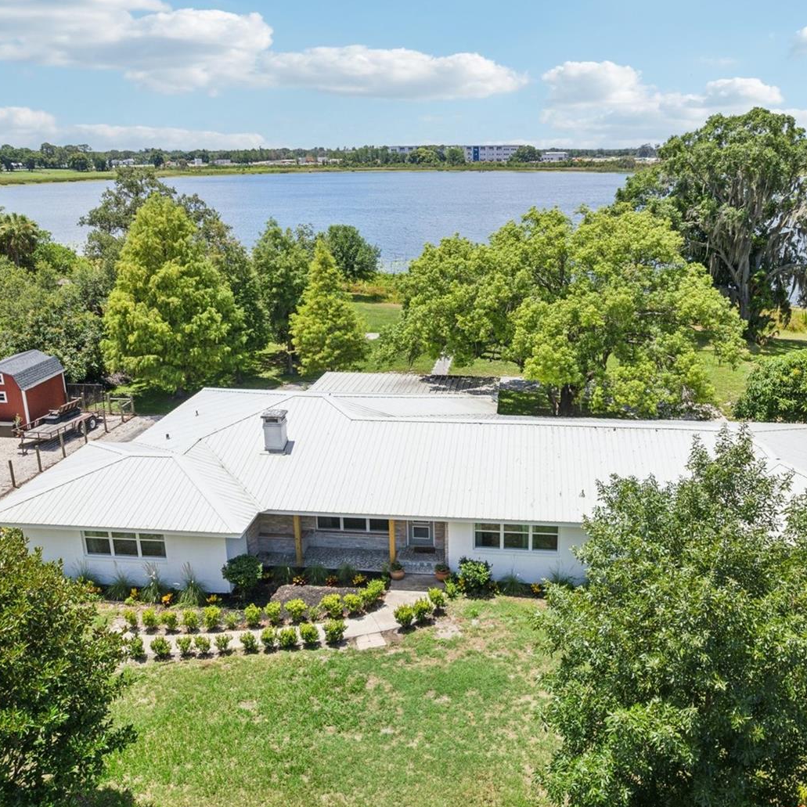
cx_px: 431
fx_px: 765
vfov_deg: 55.6
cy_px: 403
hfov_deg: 55.6
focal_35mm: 29
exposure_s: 1/2500
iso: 100
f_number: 2.8
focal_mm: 8.4
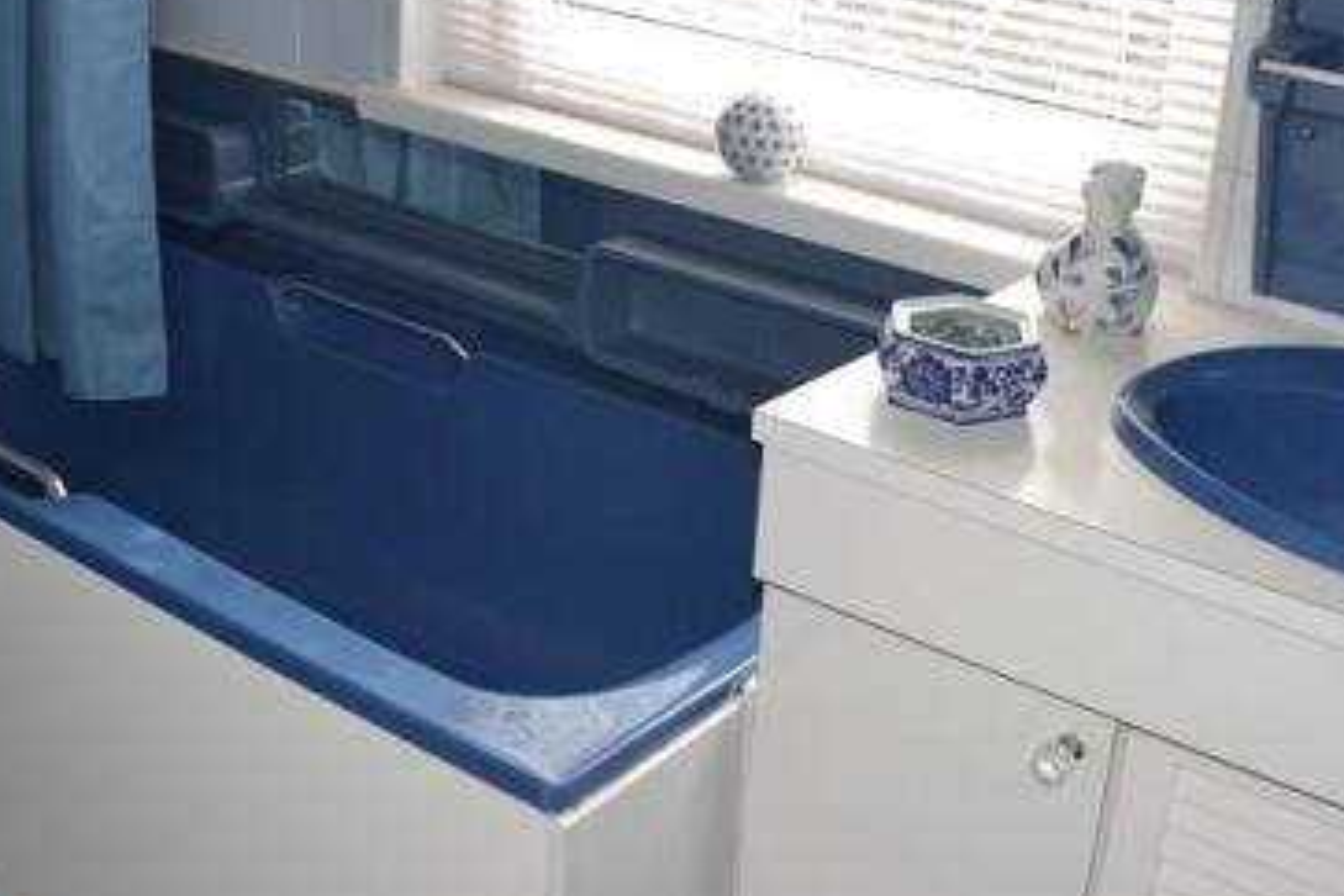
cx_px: 752
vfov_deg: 20.7
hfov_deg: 30.9
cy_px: 220
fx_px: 2426
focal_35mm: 65
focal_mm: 24
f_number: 4
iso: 100
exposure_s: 1/160
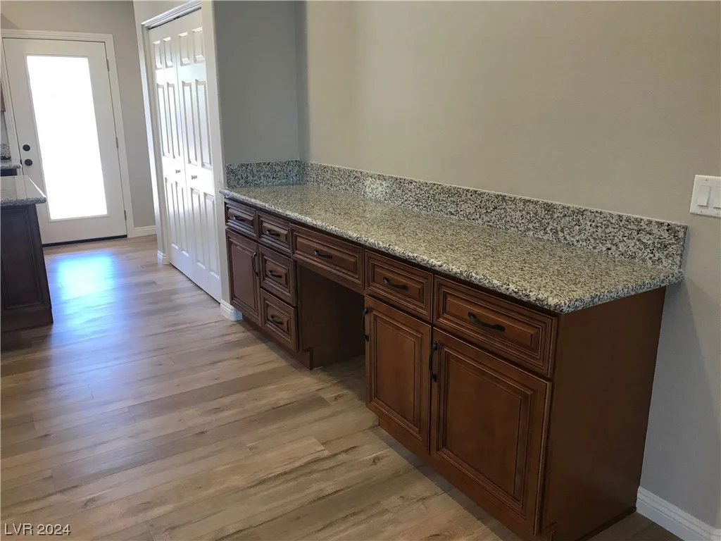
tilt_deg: -14.5
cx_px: 360
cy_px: 270
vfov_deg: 49.7
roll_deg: +1.3
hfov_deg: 63.4
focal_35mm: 28
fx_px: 583
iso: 32
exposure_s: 1/30
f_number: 1.8
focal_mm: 3.99
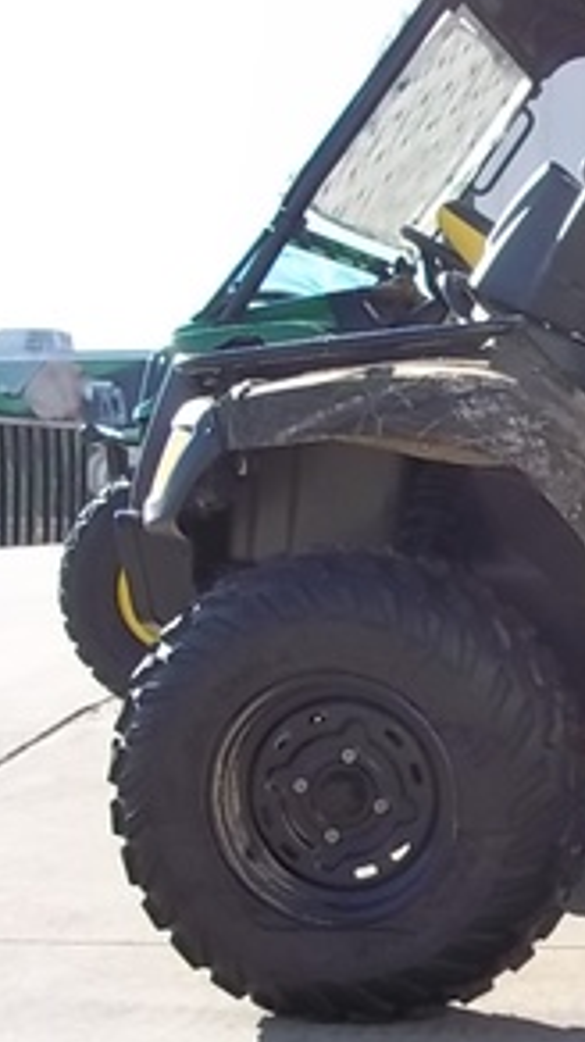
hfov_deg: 15.4
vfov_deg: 29.0
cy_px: 578
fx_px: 2015
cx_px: 845
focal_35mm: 73
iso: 80
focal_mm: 6.5
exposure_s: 1/400
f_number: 3.1
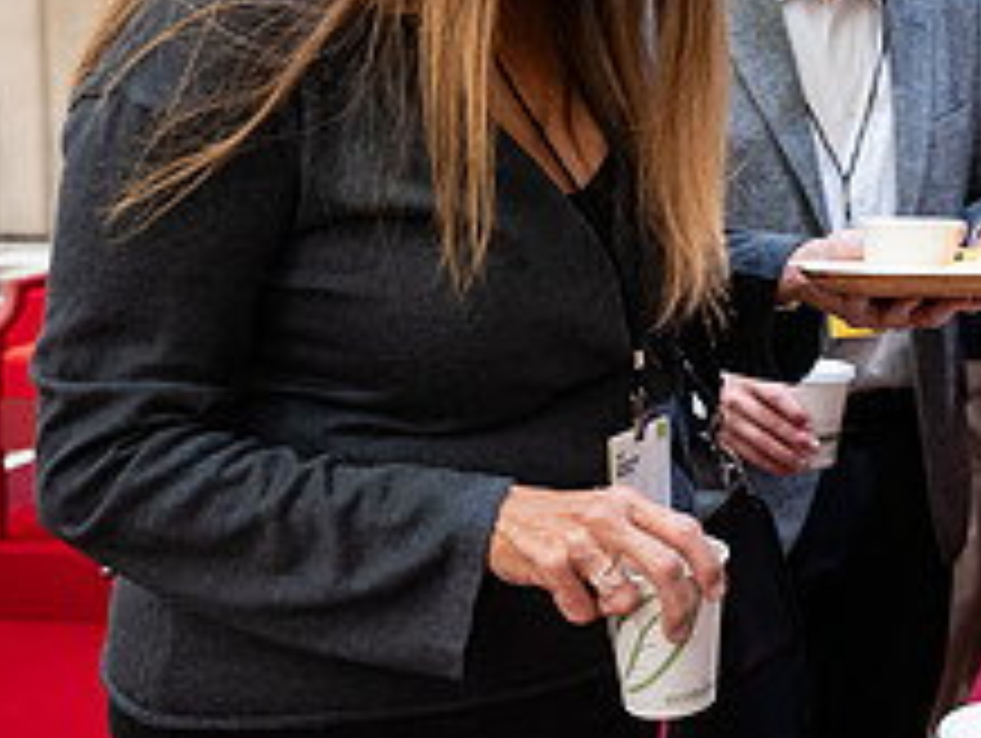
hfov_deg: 25.3
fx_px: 2071
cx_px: 999
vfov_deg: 19.9
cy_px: 126
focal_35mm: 73
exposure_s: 1/160
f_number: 3.2
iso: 1600
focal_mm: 28
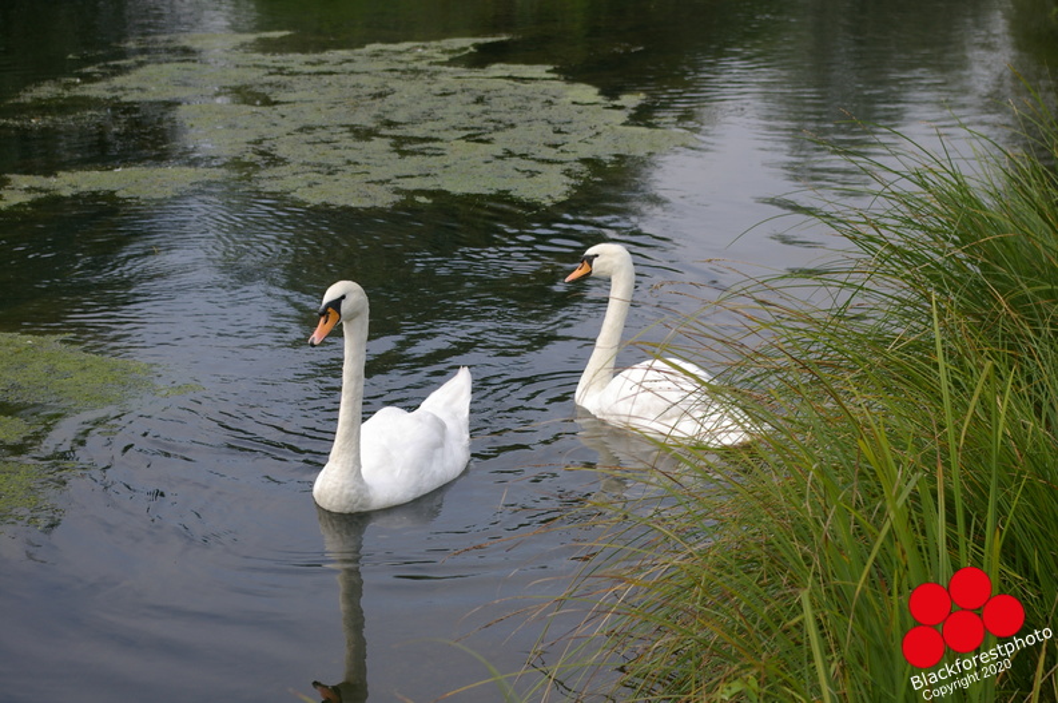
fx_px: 2422
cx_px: 529
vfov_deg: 16.5
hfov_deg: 24.6
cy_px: 352
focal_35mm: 82
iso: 200
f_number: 8
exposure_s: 1/350
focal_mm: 55
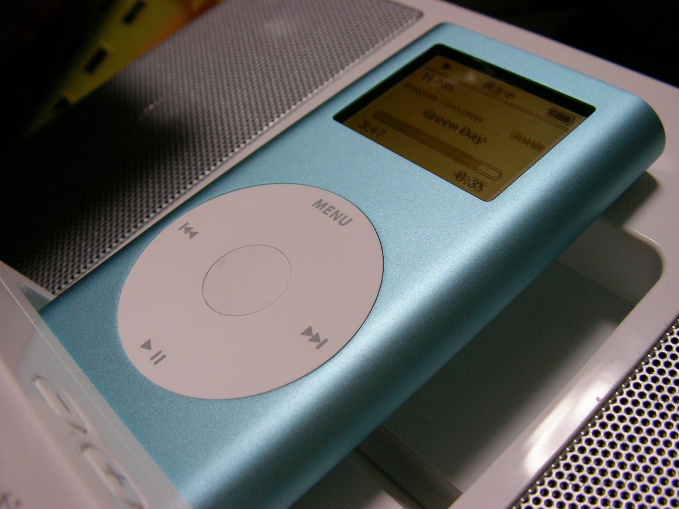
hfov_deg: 49.0
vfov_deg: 37.7
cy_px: 254
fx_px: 745
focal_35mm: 38
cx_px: 340
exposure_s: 1/19.1
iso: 100
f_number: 3.5
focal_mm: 5.8
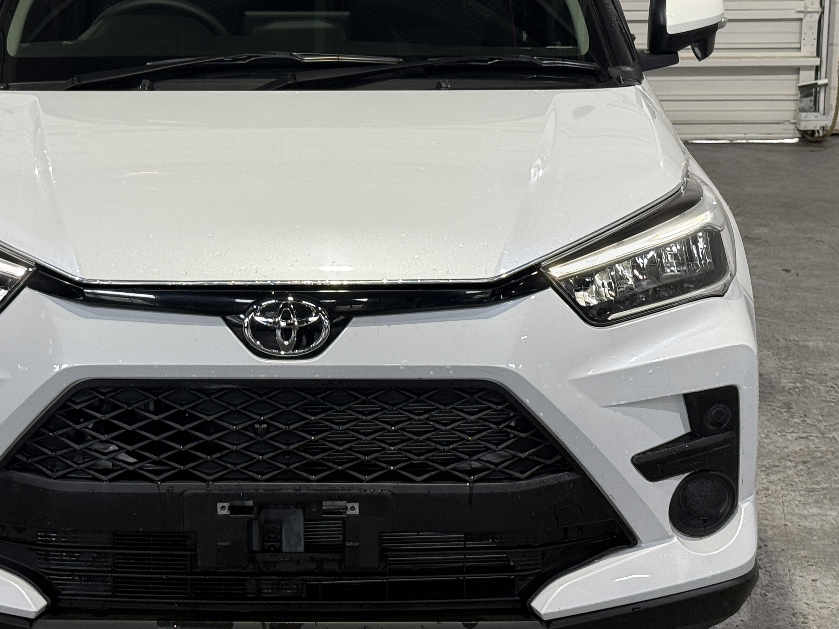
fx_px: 1963
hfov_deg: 24.0
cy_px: 186
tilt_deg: -11.9
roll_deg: +0.2
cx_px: 304
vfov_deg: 18.1
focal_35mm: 81
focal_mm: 6.76
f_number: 1.78
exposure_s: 1/60
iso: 50
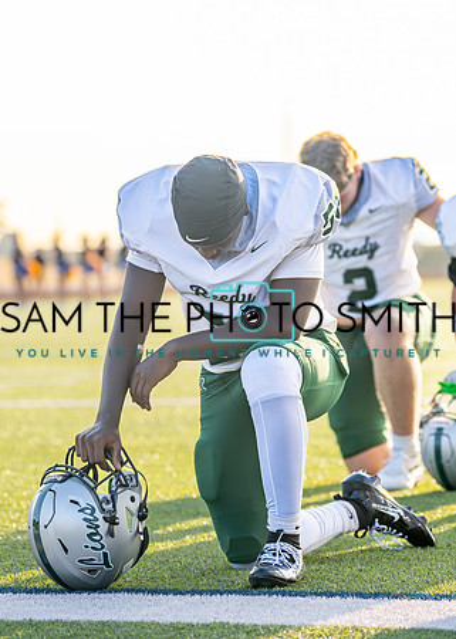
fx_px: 3221
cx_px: 268
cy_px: 346
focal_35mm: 178
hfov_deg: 8.1
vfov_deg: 11.3
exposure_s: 1/1600
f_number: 2.8
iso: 320
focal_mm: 108
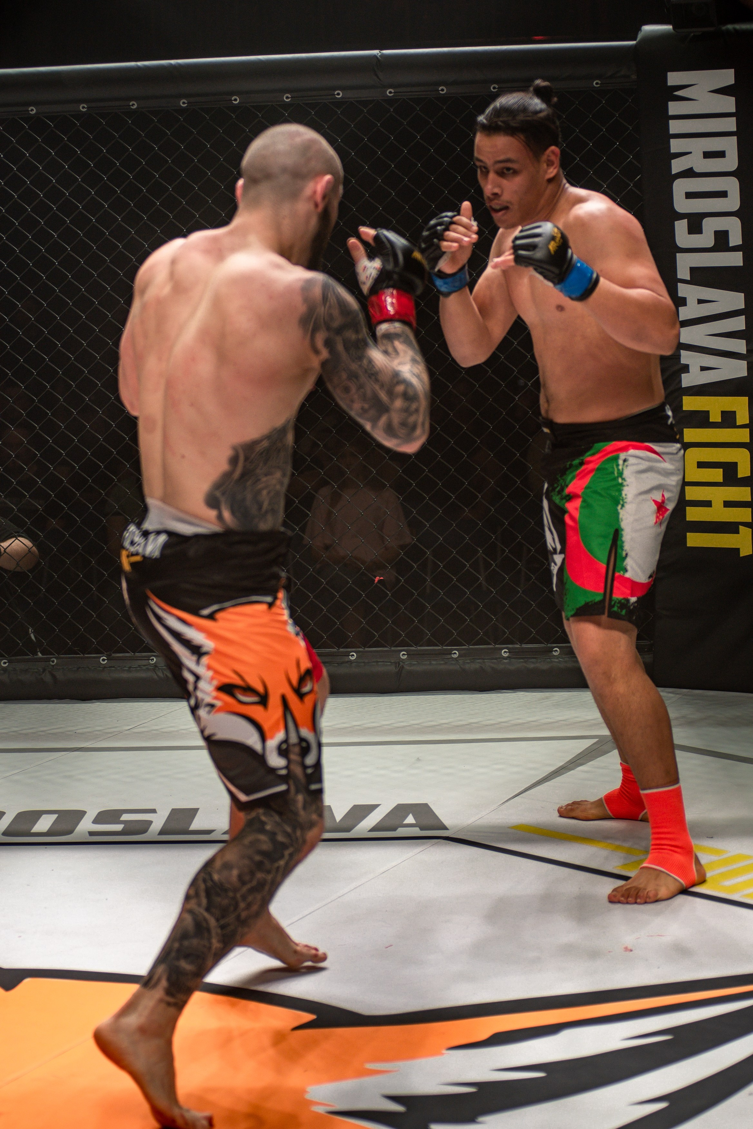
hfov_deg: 17.1
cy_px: 564
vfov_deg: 25.4
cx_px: 376
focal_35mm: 80
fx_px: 2508
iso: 360
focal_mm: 80
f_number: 4
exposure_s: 1/640
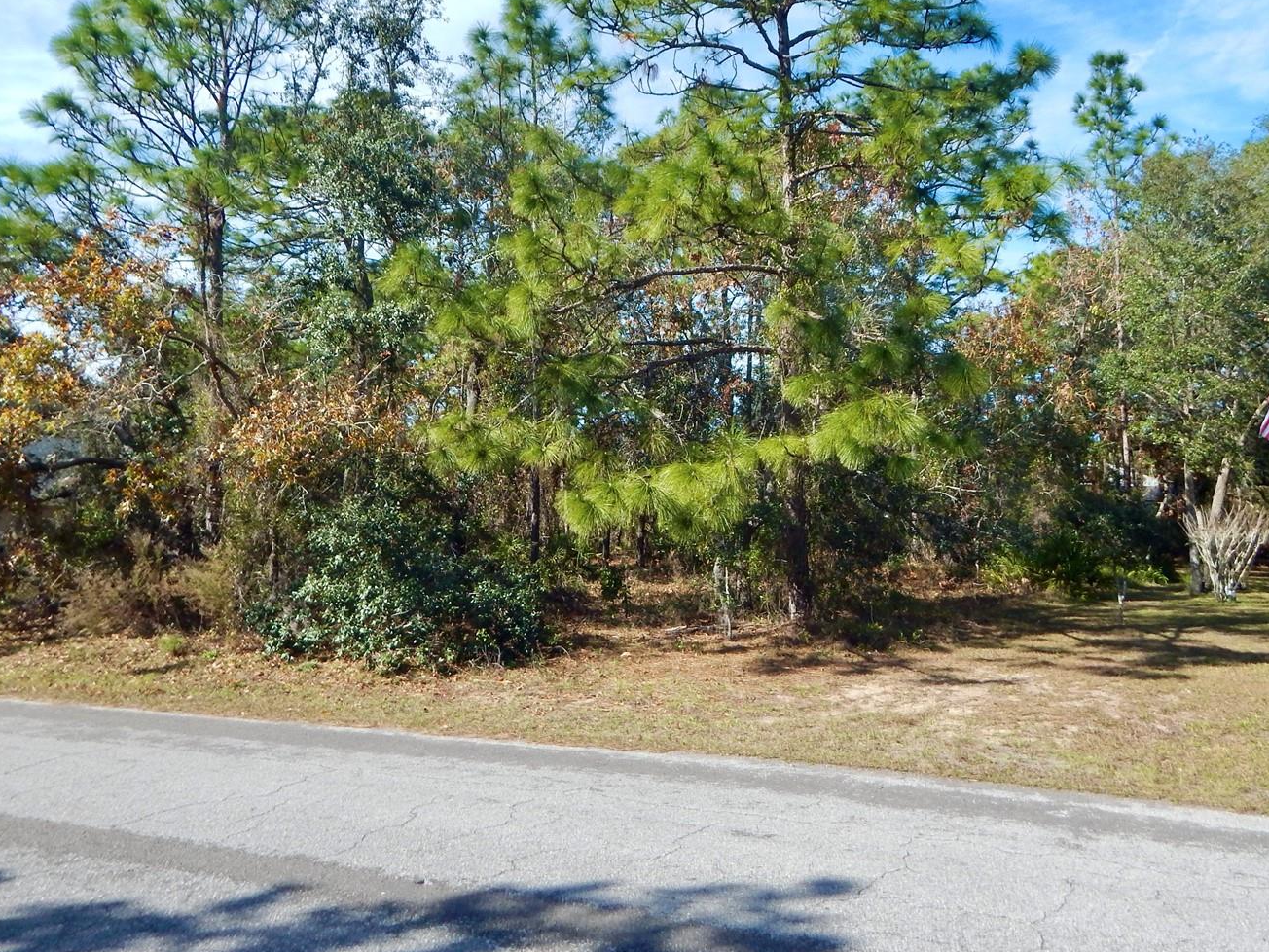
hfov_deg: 65.3
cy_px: 391
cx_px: 649
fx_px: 990
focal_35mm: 27
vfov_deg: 51.1
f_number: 6
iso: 125
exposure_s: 1/400
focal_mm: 4
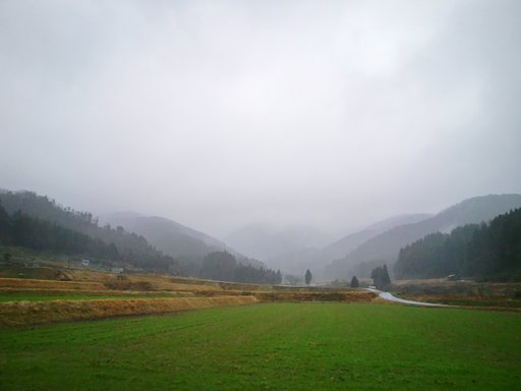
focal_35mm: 28
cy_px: 196
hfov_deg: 63.4
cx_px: 260
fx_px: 421
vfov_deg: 49.7
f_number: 2.6
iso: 200
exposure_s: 1/125
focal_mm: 4.65
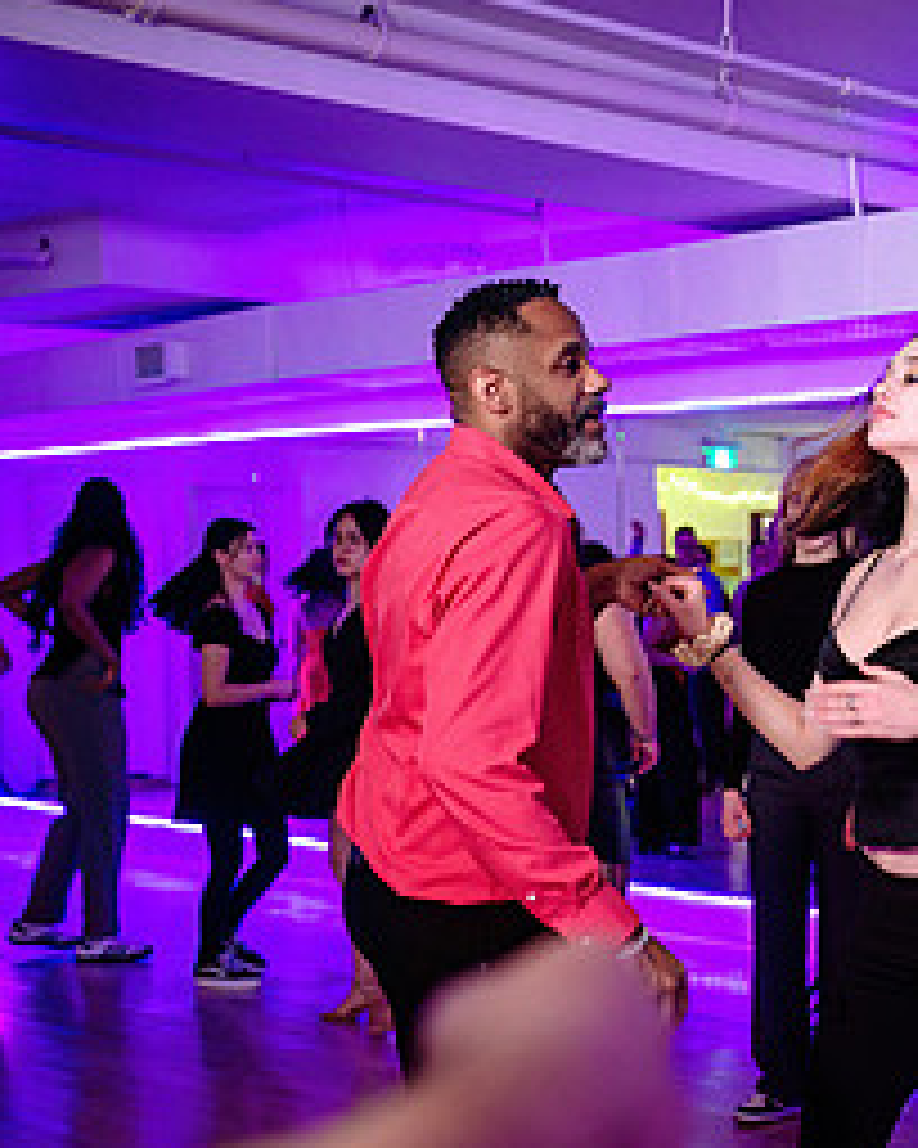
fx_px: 2208
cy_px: 888
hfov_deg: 23.0
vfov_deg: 28.6
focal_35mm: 65
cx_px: 801
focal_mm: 28
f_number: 2
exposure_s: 1/125
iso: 2000
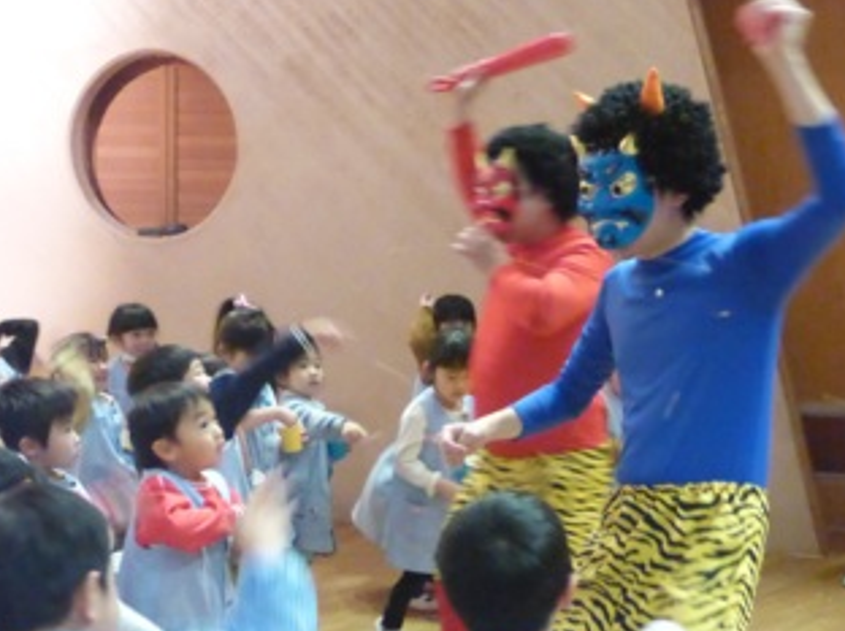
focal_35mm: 55
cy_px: 317
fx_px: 1341
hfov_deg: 35.0
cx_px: 460
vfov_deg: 26.5
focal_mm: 8.4
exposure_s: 1/25
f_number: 4.5
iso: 3200
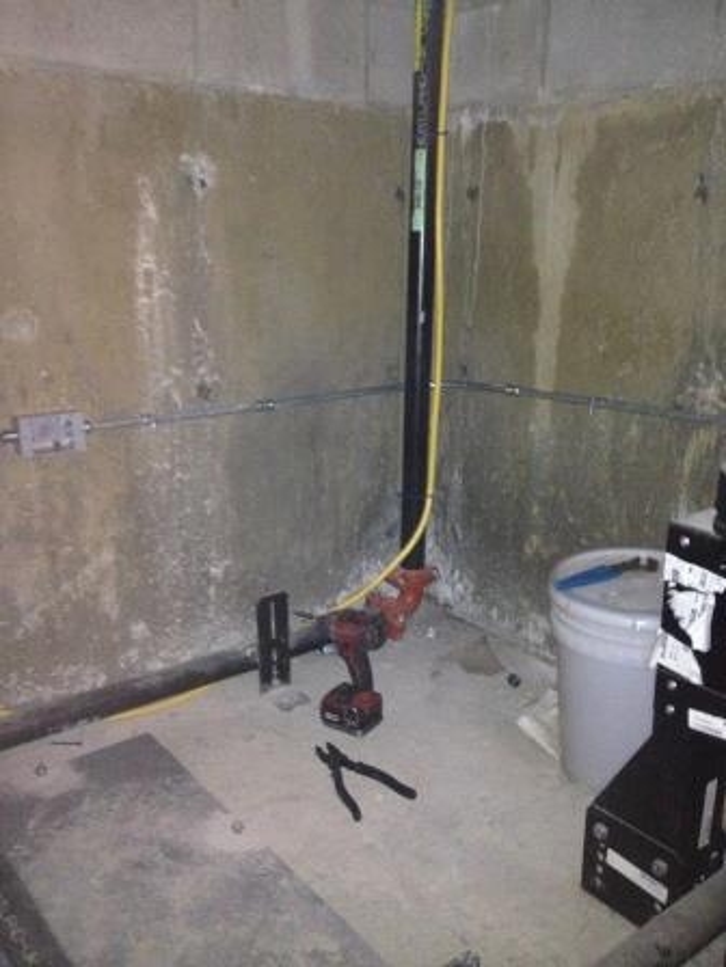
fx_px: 979
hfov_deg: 40.7
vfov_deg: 52.6
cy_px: 484
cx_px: 363
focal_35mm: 35
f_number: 2.4
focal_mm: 4.28
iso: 500
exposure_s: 1/16
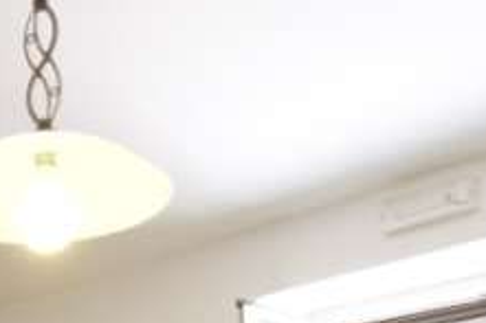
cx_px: 29
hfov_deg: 29.4
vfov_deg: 18.1
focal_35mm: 65
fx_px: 877
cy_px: 516
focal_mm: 14
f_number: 14
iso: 200
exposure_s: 1/125
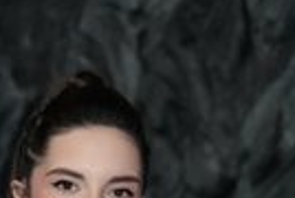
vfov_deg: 10.9
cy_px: 283
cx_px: 117
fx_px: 1002
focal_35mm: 122
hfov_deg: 16.7
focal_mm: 41
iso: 12800
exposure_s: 1/10
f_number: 2.8
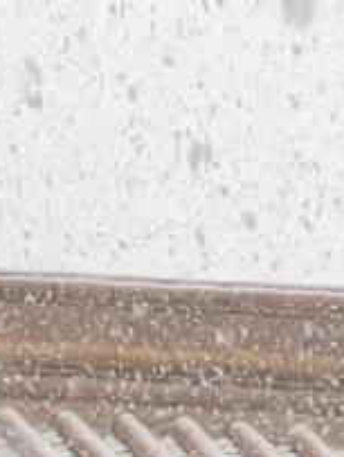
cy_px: 1549
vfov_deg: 3.5
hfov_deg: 2.7
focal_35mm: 545
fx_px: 7199
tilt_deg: +20.8
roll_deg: +1.0
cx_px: -146
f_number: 2.8
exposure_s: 1/99
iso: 100
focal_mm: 9
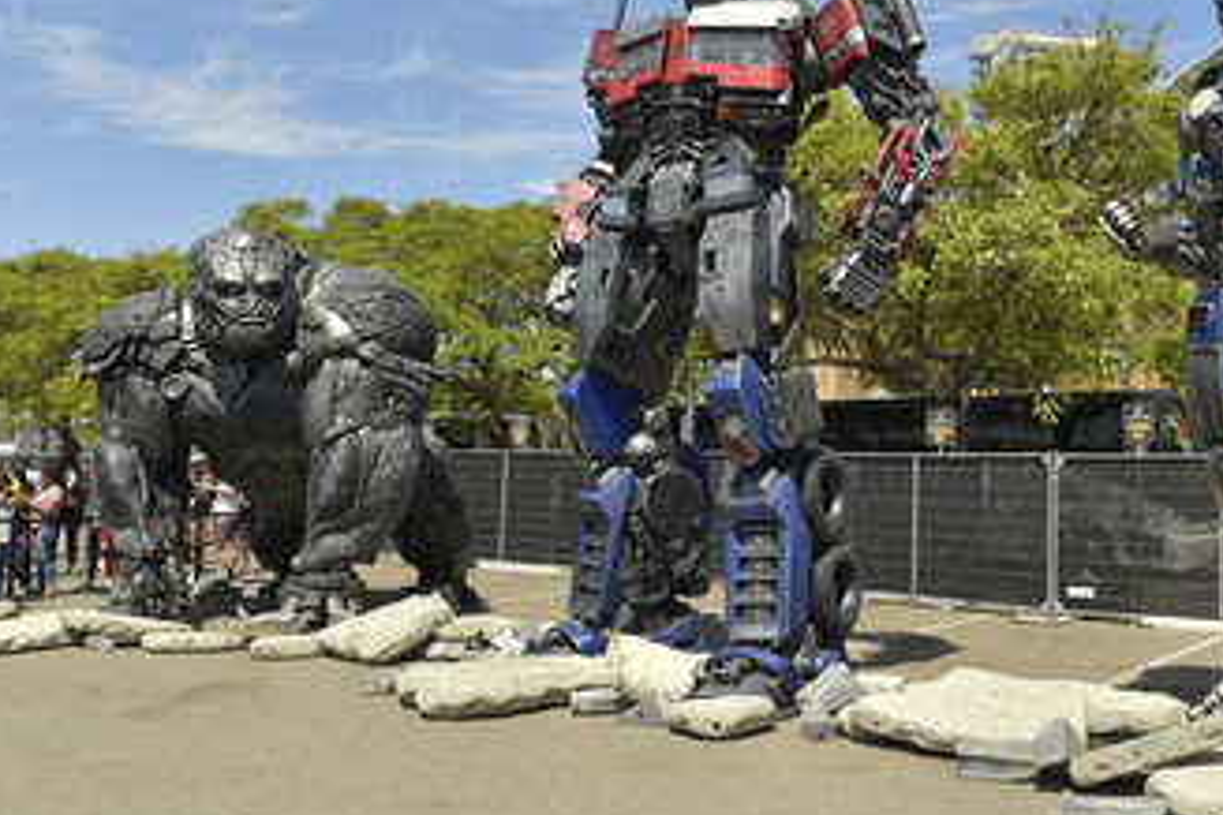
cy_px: 351
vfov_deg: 39.9
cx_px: 823
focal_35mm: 33
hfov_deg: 55.9
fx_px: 1121
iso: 160
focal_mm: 24
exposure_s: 1/250
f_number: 11
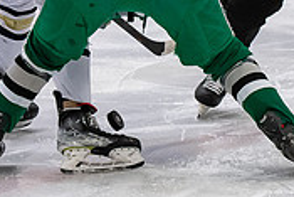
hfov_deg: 3.6
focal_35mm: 579
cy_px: -93
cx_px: 138
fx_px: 4732
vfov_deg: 2.4
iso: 2000
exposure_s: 1/800
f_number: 3.2
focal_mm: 102
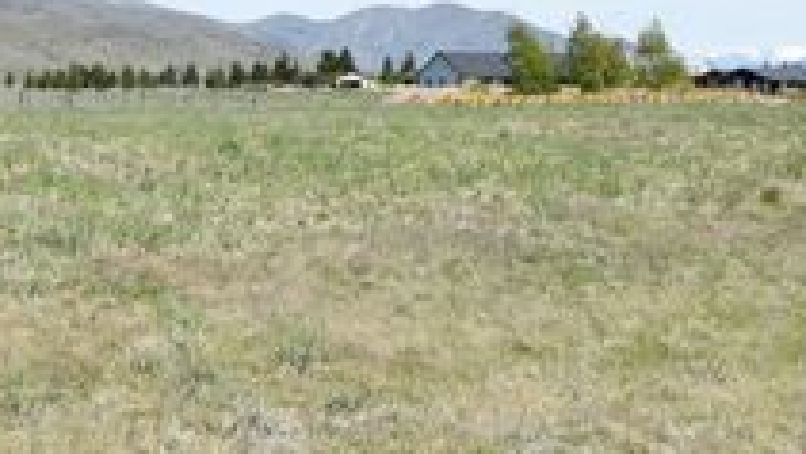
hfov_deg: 25.3
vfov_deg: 14.4
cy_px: 151
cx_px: 432
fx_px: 1796
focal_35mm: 84
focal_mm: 24
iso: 200
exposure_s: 1/400
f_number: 10
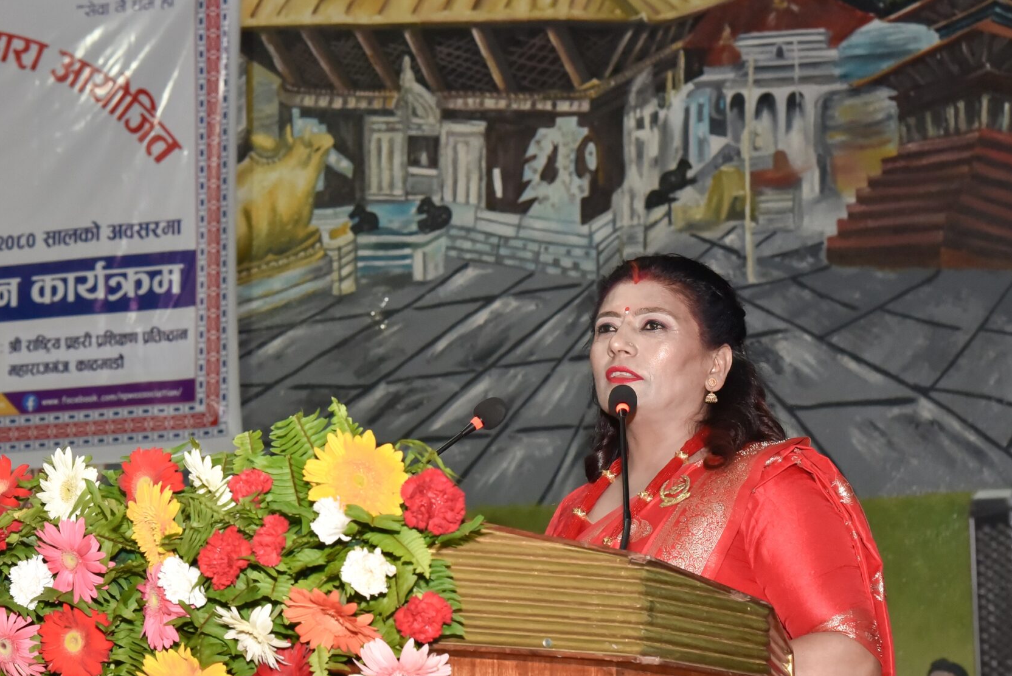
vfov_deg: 13.7
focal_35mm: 100
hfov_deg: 20.3
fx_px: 2812
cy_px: 373
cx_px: 276
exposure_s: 1/250
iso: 2000
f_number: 8
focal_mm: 65
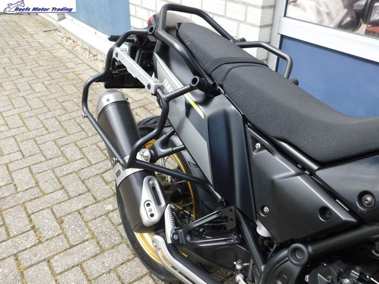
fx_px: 328
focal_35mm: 30
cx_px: 190
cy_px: 142
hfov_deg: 60.0
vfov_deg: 46.8
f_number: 3.2
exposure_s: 1/250
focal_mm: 5.3
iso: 125
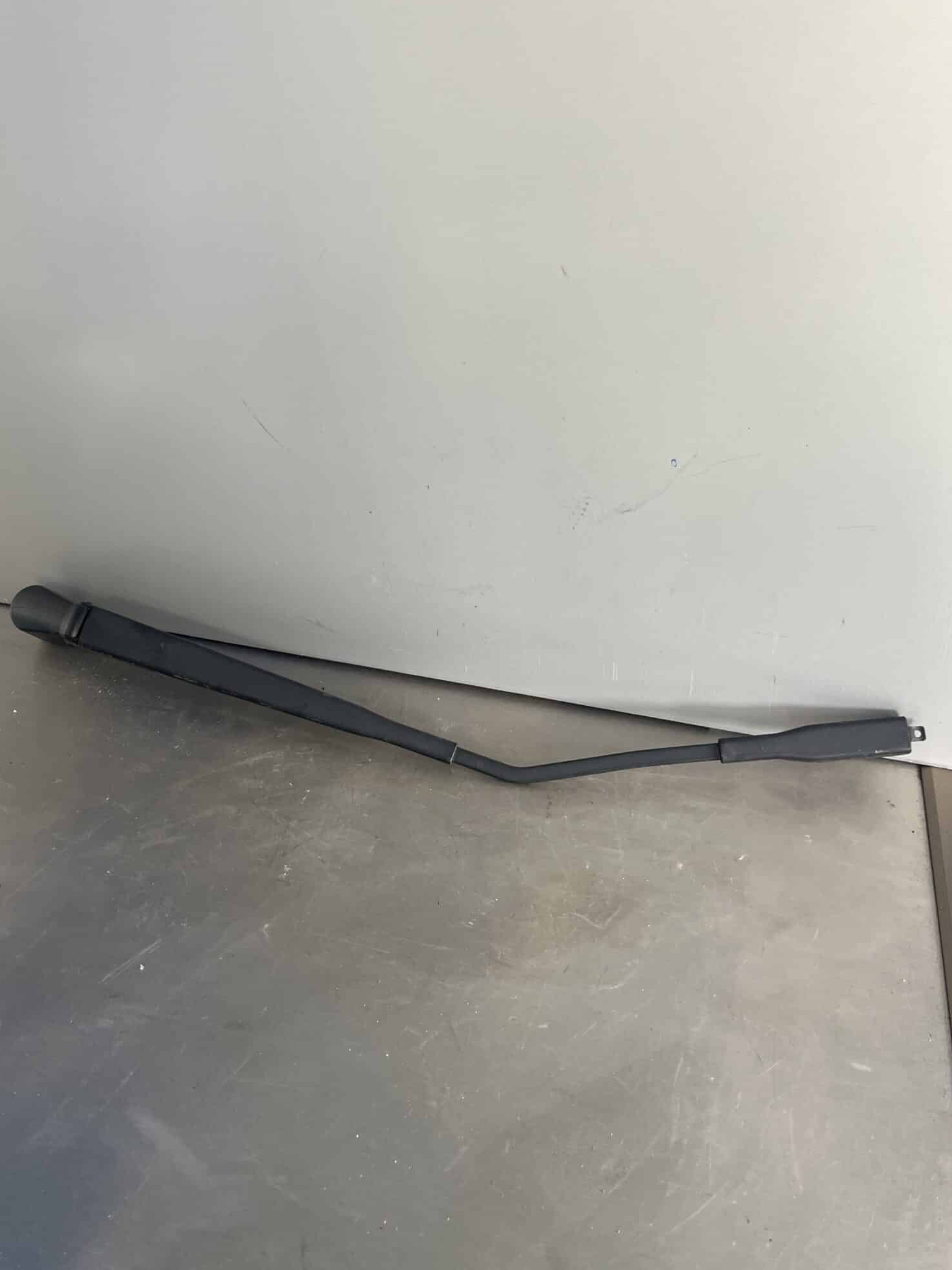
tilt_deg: -37.3
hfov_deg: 51.3
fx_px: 990
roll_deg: +2.2
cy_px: 644
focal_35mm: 27
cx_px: 464
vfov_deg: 65.3
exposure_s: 1/119
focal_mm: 5.1
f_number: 1.6
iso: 125
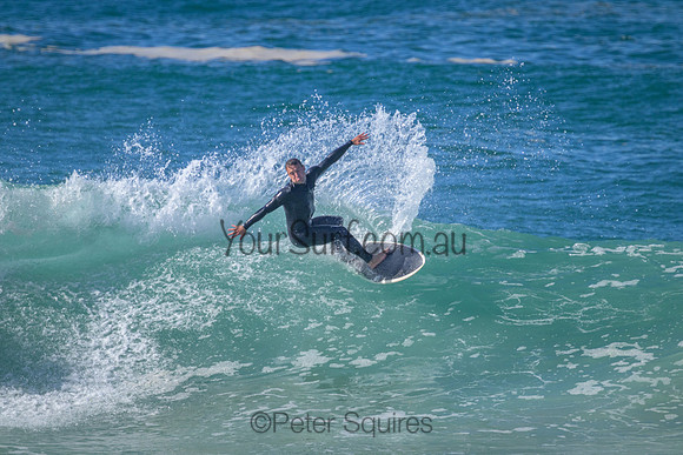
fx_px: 15181
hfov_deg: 2.6
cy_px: 228
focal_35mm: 800
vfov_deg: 1.7
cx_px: 342
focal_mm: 800
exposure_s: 1/2000
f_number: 11
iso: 1250
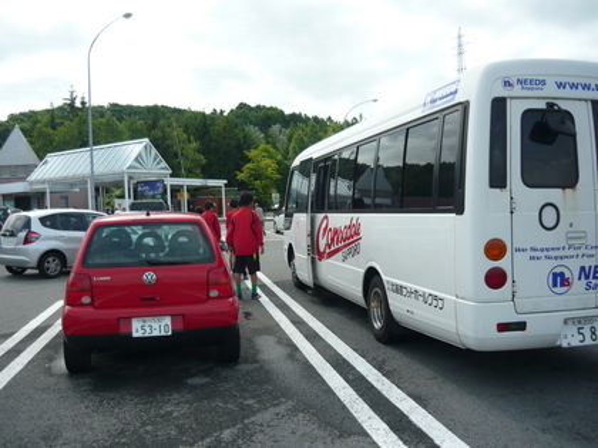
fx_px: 570
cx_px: 299
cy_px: 224
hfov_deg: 55.4
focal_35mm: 33
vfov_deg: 42.9
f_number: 8
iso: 100
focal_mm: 5.5
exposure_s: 1/160
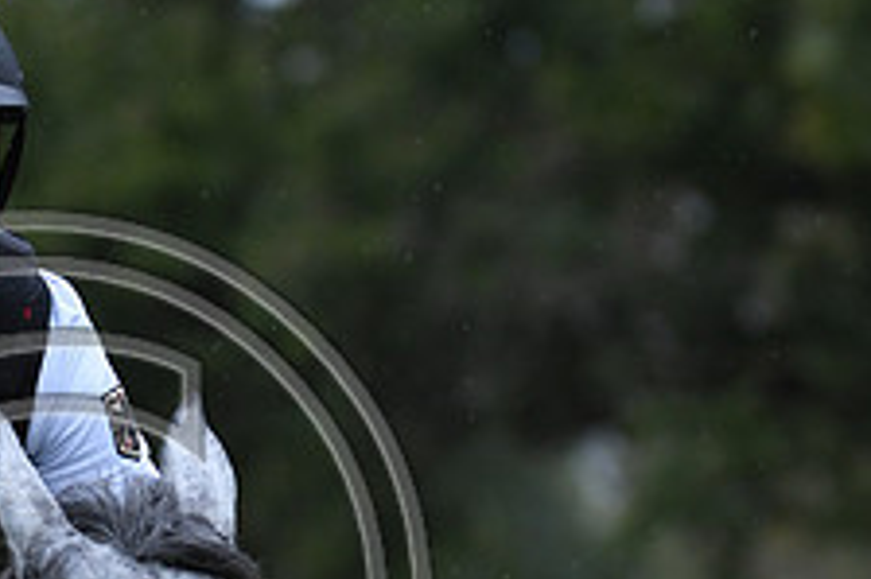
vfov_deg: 1.8
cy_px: 554
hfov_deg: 2.7
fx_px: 18785
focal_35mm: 777
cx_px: -12
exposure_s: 1/1250
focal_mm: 200
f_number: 4.5
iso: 900
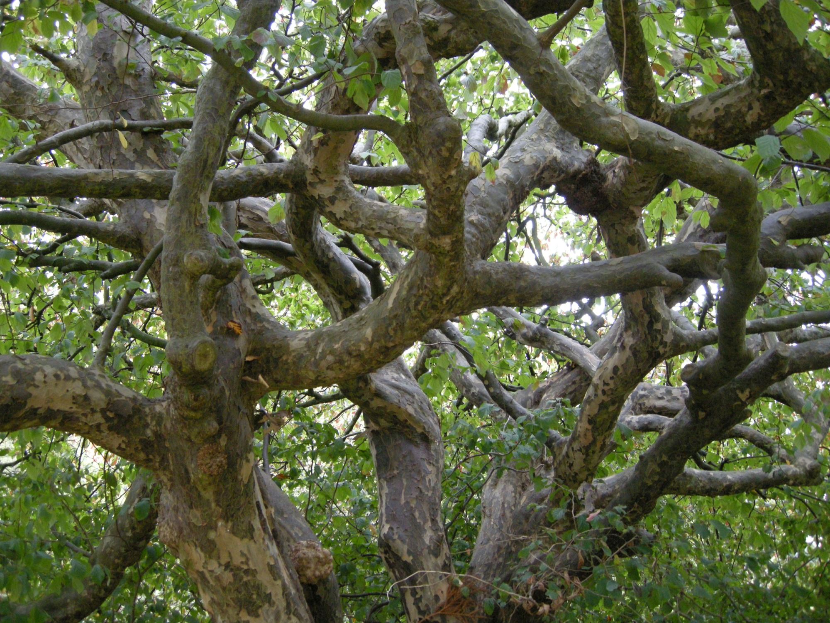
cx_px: 415
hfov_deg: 52.6
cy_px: 312
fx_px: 839
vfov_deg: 40.7
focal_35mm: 35
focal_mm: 7.5
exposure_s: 1/56.4
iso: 400
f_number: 2.7
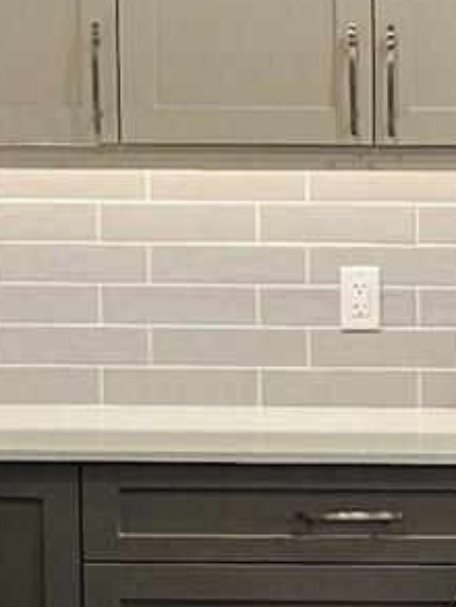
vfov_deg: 10.9
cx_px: 651
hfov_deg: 8.1
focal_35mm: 181
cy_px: 367
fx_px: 3177
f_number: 1.8
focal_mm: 5.4
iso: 200
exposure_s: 1/120
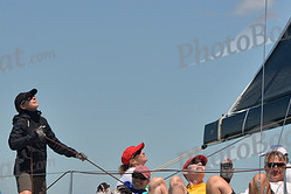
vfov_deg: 6.5
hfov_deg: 9.8
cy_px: 223
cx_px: 117
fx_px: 1697
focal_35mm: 210
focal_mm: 90
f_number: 5.6
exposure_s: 1/1250
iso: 280
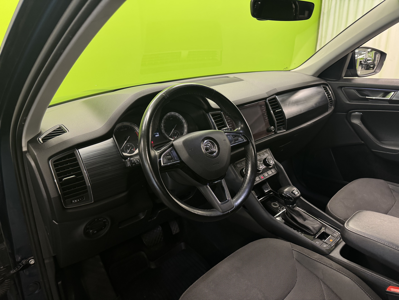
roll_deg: +1.6
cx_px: 200
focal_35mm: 24
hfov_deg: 71.6
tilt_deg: -21.0
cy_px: 150
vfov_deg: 56.8
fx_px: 277
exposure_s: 1/50
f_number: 1.78
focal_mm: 6.76
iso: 320
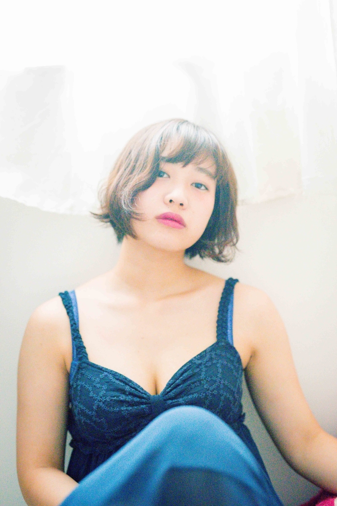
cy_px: 253
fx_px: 701
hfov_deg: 27.0
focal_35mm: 50
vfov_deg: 39.6
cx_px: 168
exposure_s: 1/250
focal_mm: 50
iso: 12800
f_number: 2.5
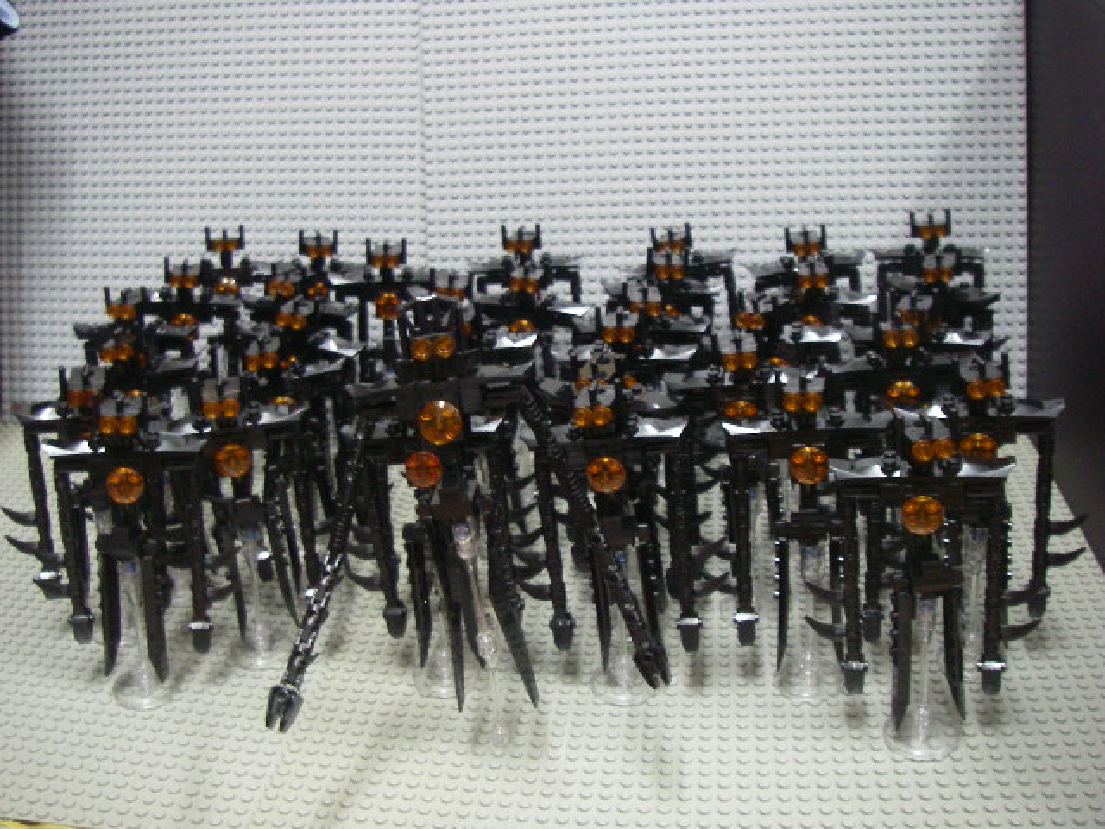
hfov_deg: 49.0
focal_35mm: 38
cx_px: 552
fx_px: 1213
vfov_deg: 37.7
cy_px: 414
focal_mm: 6.3
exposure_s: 1/4
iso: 250
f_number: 3.3
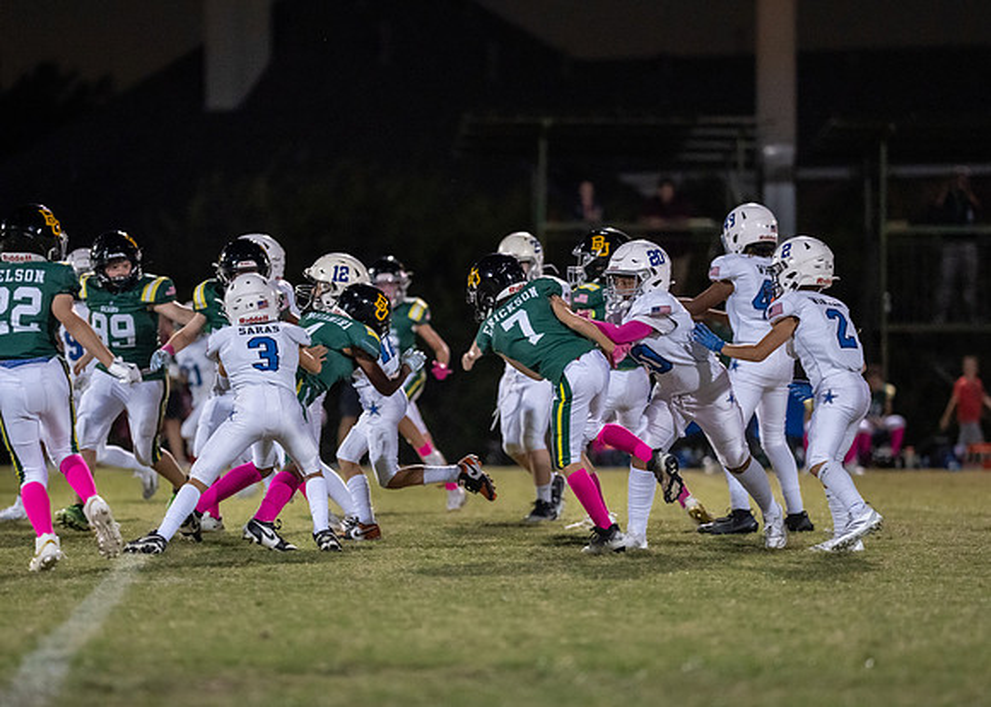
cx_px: 459
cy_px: 420
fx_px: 5120
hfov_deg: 11.1
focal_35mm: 182
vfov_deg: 7.9
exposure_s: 1/1000
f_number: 1.8
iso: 4000
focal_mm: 135
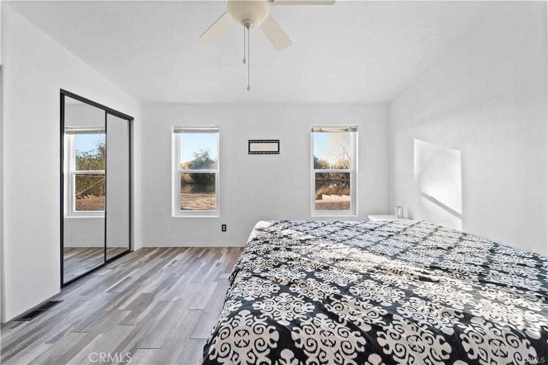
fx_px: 213
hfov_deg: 104.3
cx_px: 274
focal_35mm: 14
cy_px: 182
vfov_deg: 81.2
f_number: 9
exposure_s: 1/13
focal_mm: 14
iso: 800
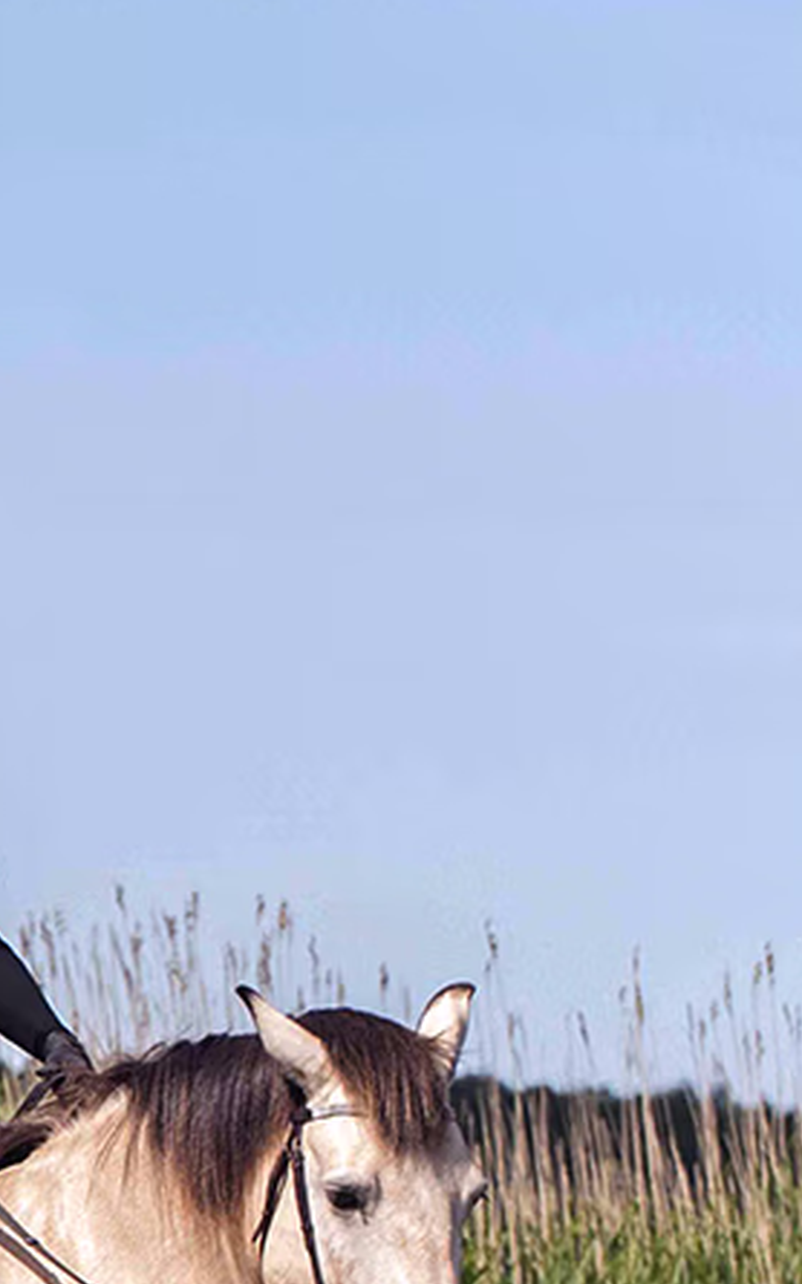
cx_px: -1399
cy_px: 1568
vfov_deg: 5.1
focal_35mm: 412
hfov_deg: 3.1
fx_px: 14413
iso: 640
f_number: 3.5
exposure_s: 1/8000
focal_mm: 90
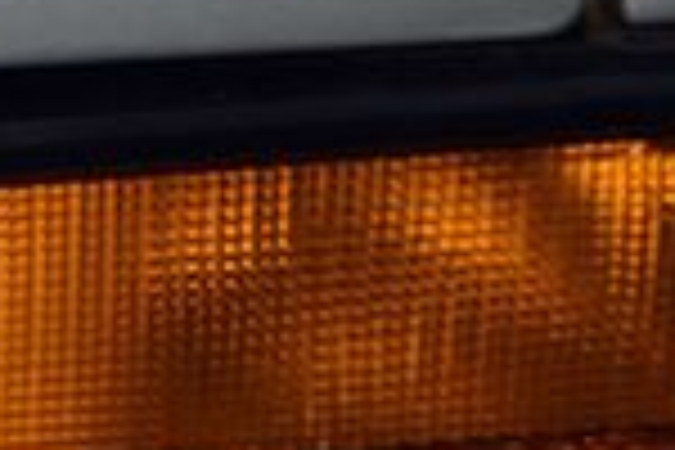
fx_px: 6225
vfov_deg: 4.1
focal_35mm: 332
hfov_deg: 6.1
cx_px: -423
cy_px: -338
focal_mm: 52
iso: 110
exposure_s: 1/200
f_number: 5.6
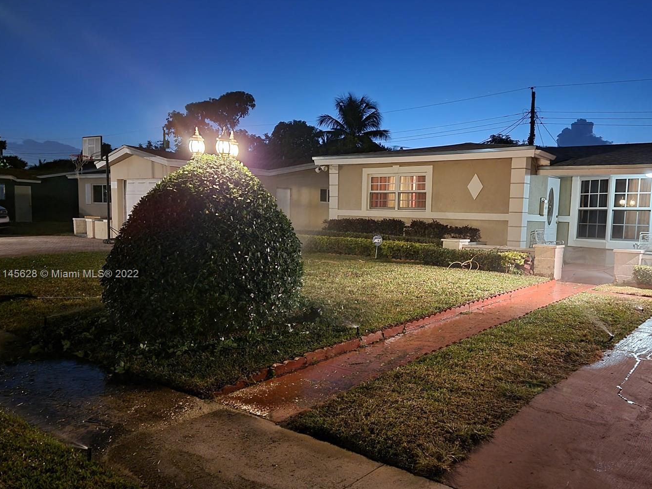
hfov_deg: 61.4
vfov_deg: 48.1
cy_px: 275
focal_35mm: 29
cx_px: 375
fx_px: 546
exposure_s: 1/10
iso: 800
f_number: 1.8
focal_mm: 6.7
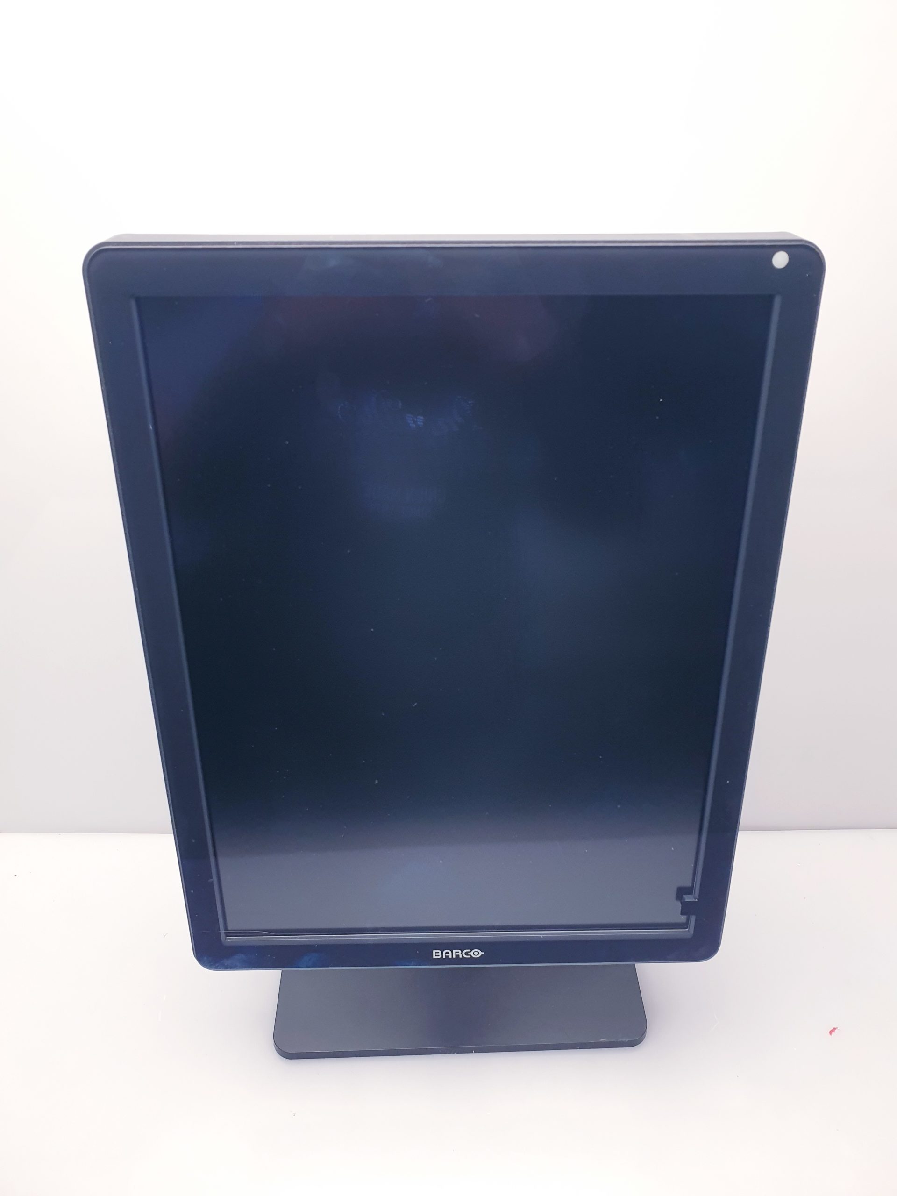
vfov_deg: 67.3
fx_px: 898
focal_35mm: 26
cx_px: 448
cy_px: 598
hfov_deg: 53.1
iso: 100
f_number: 2.4
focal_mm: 4.3
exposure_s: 1/100
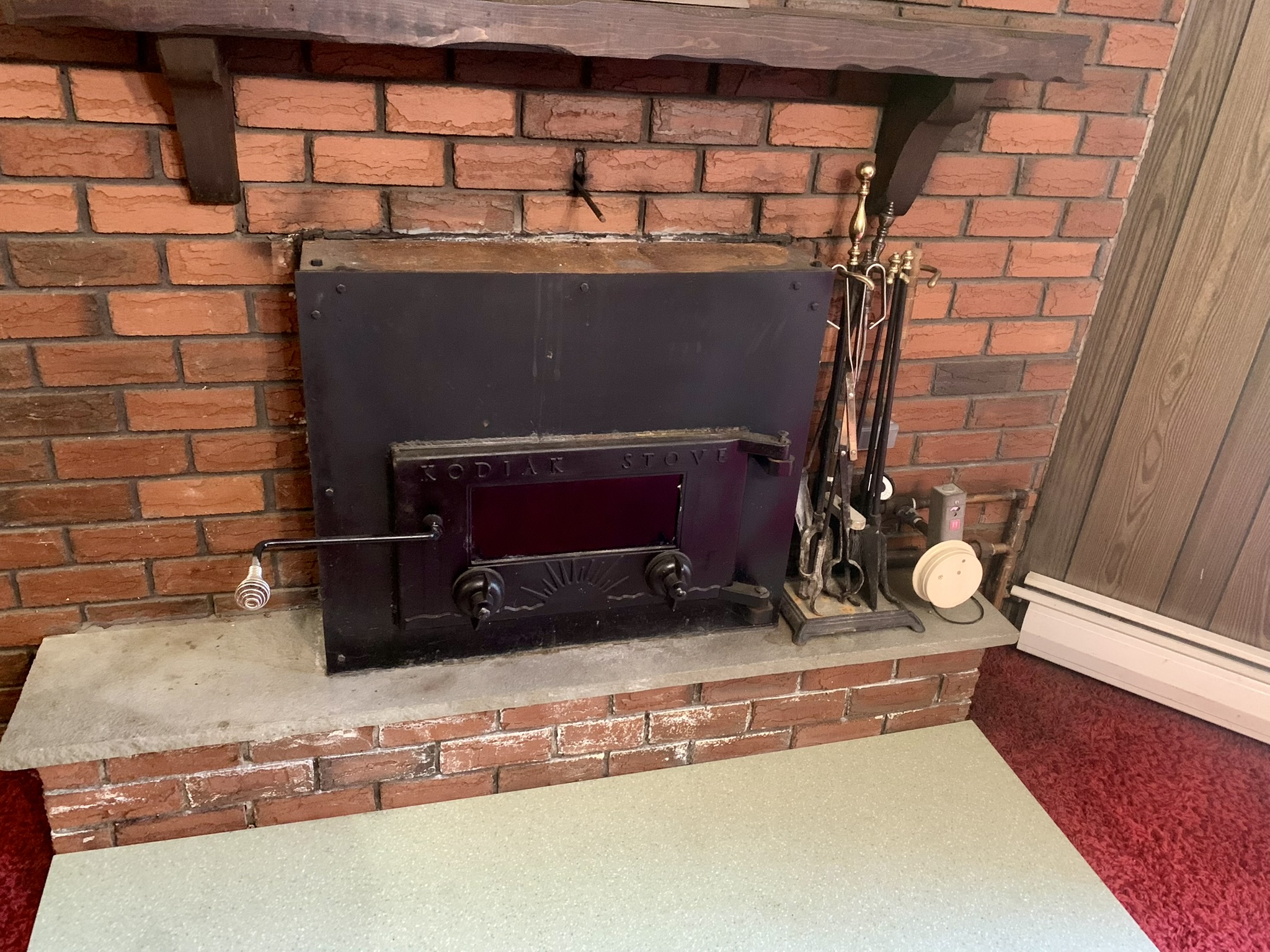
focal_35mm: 26
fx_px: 954
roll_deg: -4.7
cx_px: 635
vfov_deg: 53.1
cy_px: 476
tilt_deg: -26.6
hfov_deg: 67.3
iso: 640
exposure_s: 1/24
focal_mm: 4.25
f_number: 1.8
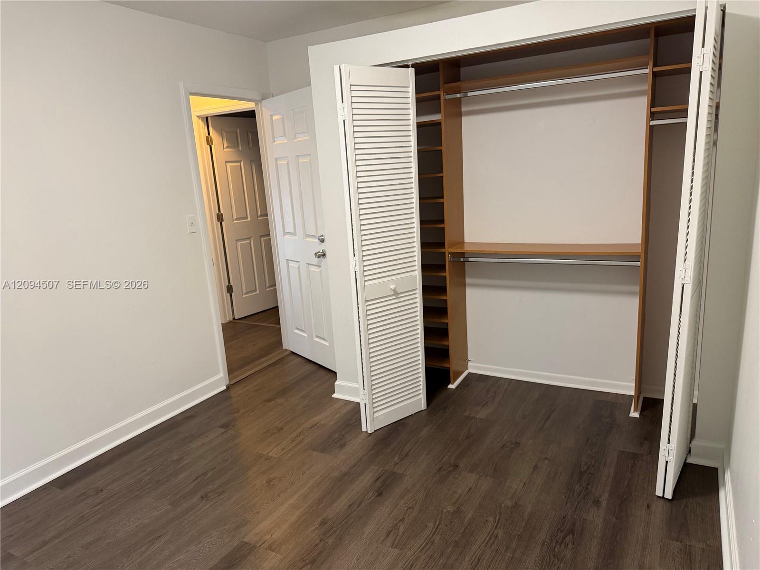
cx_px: 380
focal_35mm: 24
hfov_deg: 71.6
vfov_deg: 56.8
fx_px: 527
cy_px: 285
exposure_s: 1/60
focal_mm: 6.76
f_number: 1.78
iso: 250
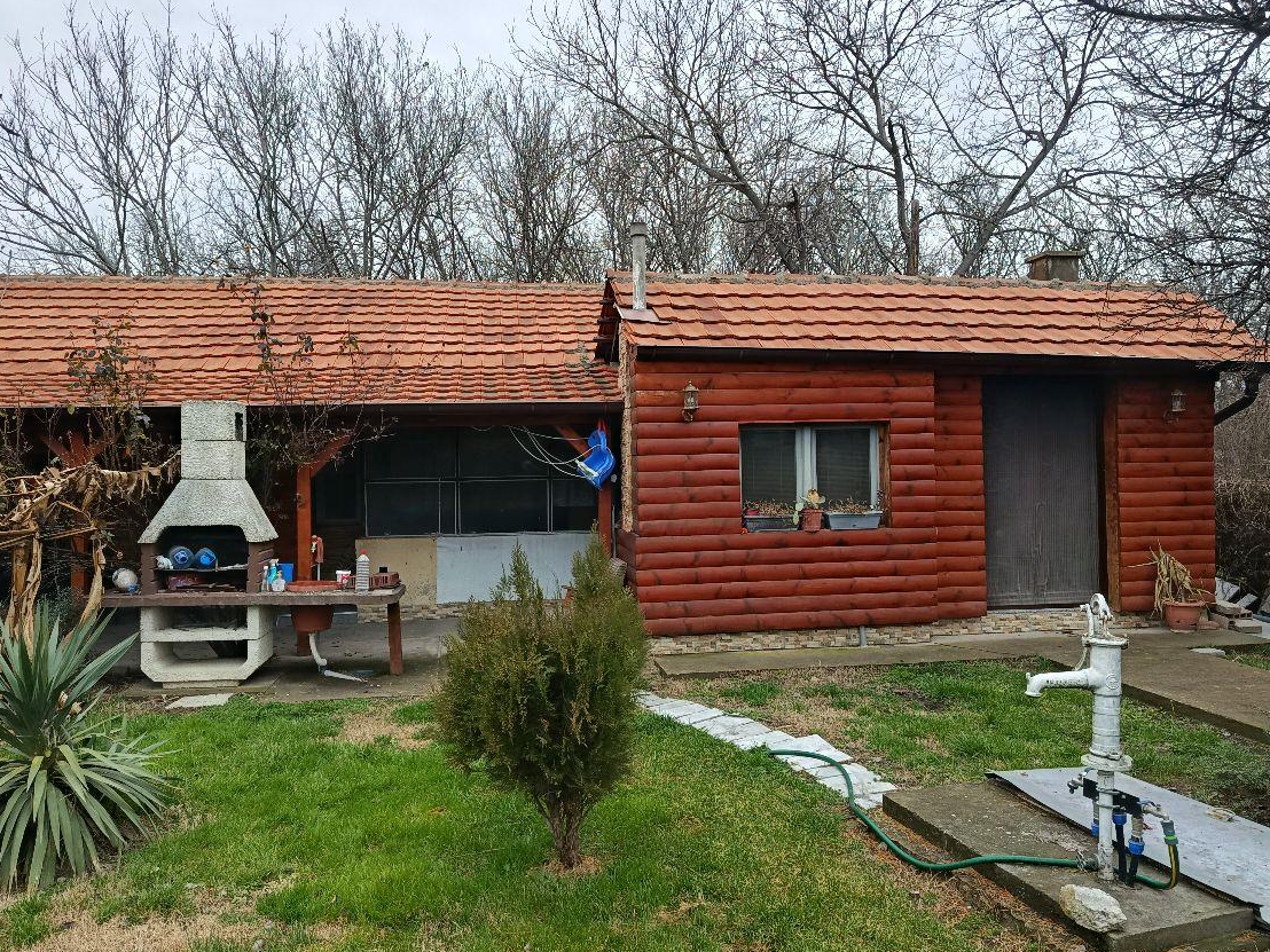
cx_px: 620
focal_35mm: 26
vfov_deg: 53.1
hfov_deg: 67.3
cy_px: 464
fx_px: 954
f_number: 1.7
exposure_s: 1/100
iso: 57
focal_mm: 5.24
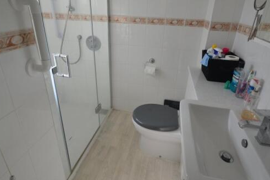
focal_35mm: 20
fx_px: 150
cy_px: 67
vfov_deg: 61.1
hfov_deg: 83.9
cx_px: 137
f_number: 5.6
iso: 250
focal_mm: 10
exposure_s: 1/125
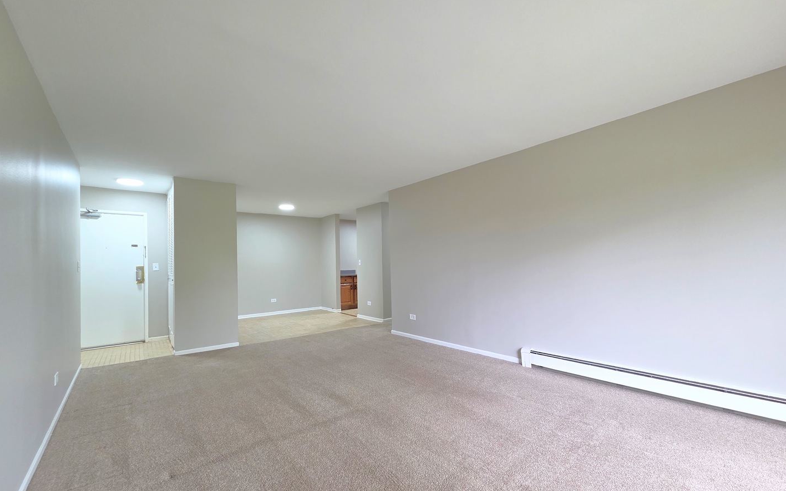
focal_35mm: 14
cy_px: 260
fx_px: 300
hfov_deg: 105.3
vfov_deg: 78.6
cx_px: 389
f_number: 2.2
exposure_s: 1/60
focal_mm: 2.2
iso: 160
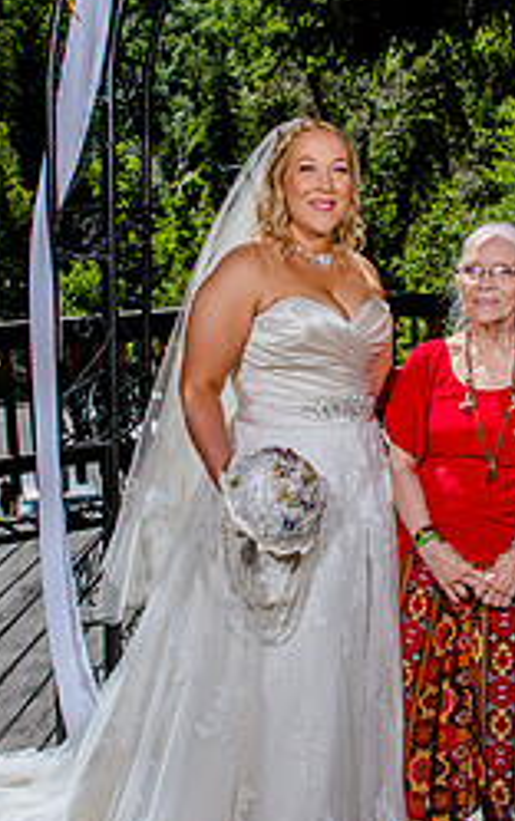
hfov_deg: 20.8
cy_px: 401
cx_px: 386
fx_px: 1390
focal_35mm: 62
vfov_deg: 32.9
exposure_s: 1/400
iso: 160
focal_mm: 26
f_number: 8
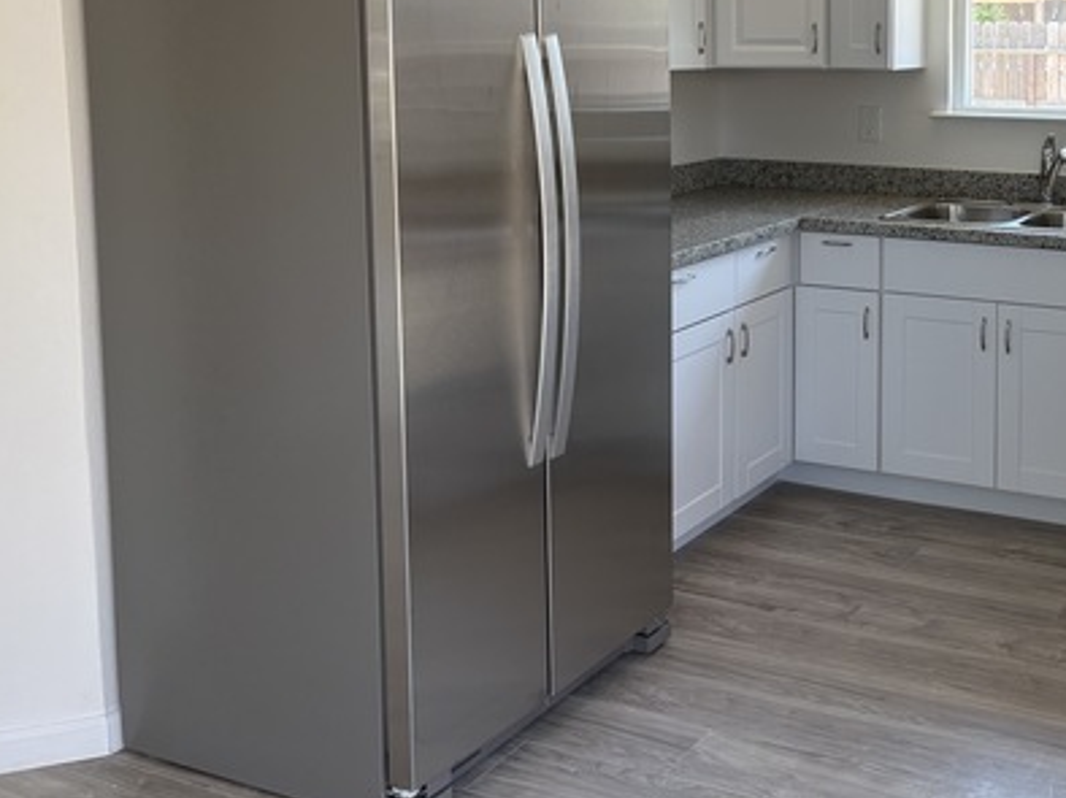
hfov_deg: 40.9
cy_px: 157
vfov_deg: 31.9
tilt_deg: -5.5
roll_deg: -1.0
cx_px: 878
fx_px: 1354
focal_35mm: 44
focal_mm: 5.96
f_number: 1.6
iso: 64
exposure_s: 1/130
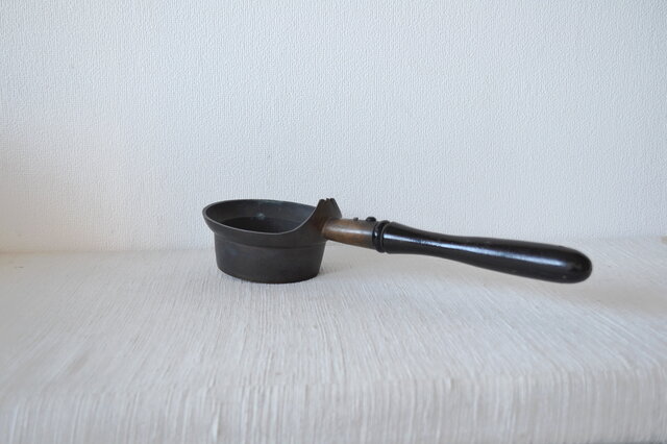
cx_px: 334
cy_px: 222
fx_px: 722
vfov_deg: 34.2
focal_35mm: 39
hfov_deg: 49.6
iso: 400
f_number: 5
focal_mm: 26
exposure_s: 1/40
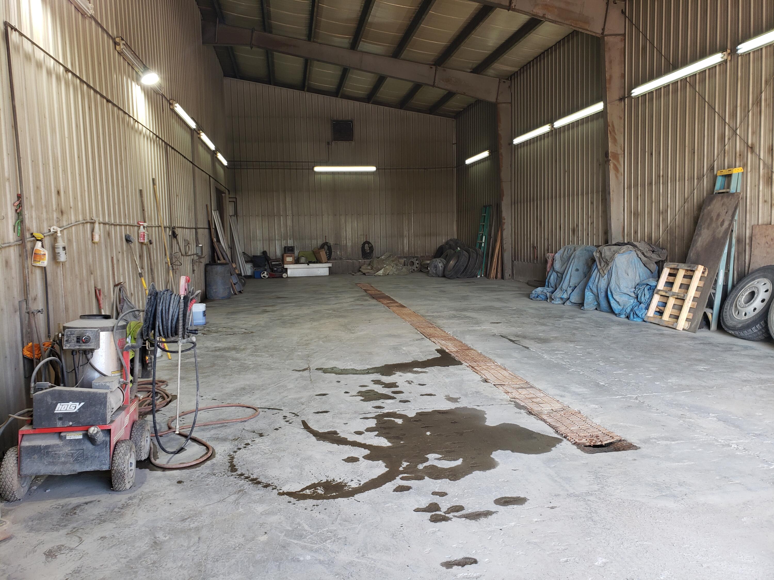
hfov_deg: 67.3
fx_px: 581
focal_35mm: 26
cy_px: 290
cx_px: 387
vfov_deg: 53.1
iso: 80
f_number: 2.4
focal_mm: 4.3
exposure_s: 1/60
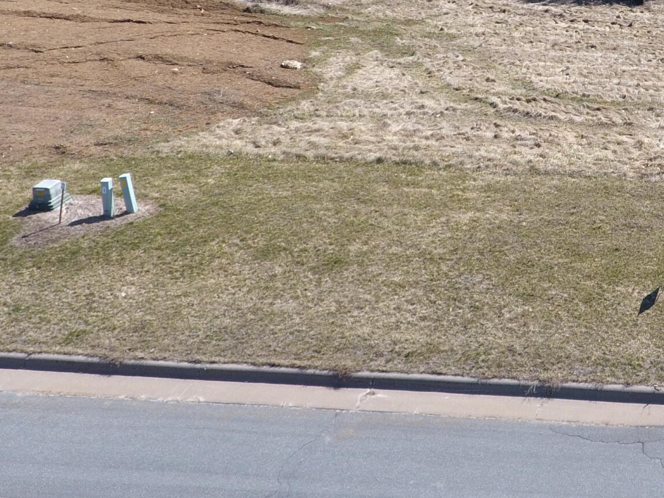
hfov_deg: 30.5
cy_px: -83
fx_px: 997
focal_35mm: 52
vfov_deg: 25.4
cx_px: 823
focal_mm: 3.61
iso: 100
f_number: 2.8
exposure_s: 1/546
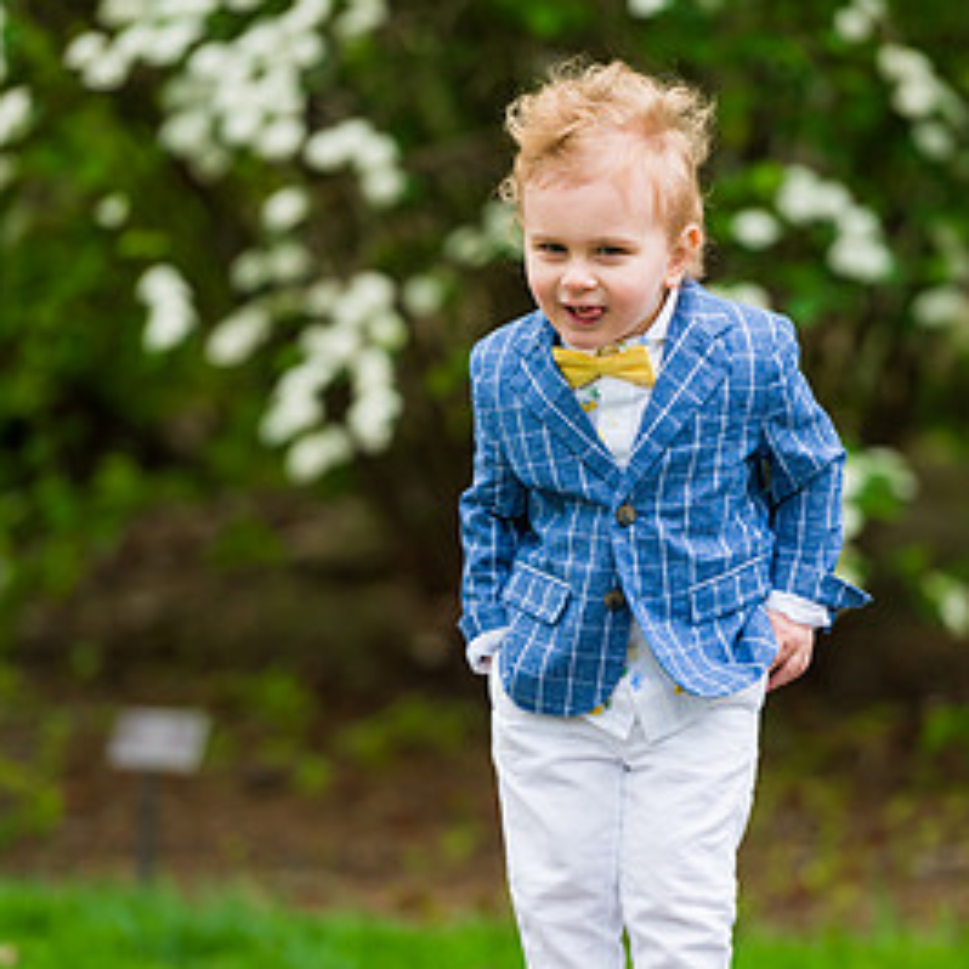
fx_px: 9089
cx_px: 541
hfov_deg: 6.1
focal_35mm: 287
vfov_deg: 6.1
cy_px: 484
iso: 200
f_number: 3.5
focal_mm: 200
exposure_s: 1/320
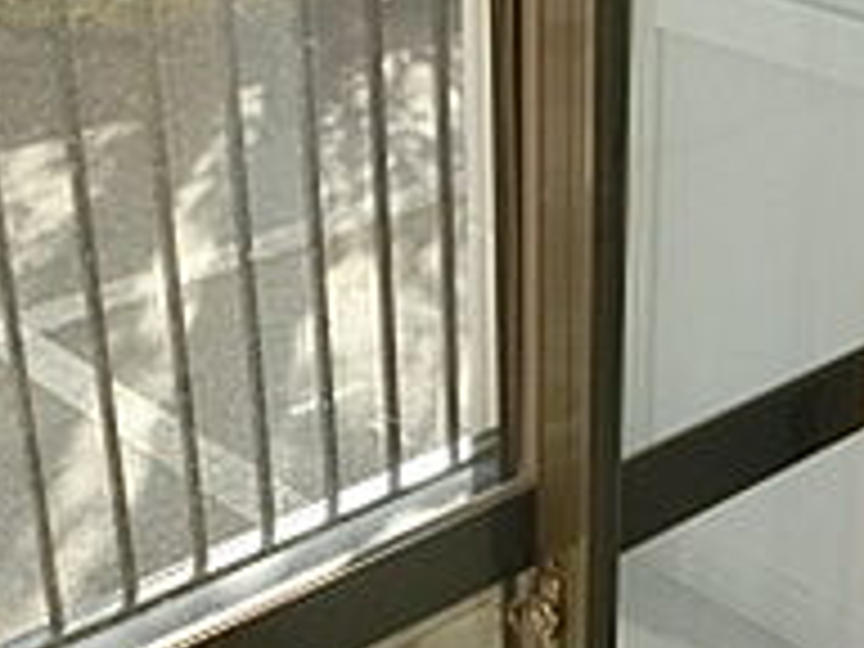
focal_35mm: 80
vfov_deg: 18.3
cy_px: 495
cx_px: 549
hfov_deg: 24.3
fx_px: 1997
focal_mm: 4.24
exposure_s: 1/160
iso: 80
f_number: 3
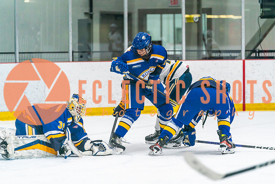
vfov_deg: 8.2
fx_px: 1283
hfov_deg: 12.2
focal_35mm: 168
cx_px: 156
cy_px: 92
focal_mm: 147
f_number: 2.8
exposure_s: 1/1250
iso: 3200
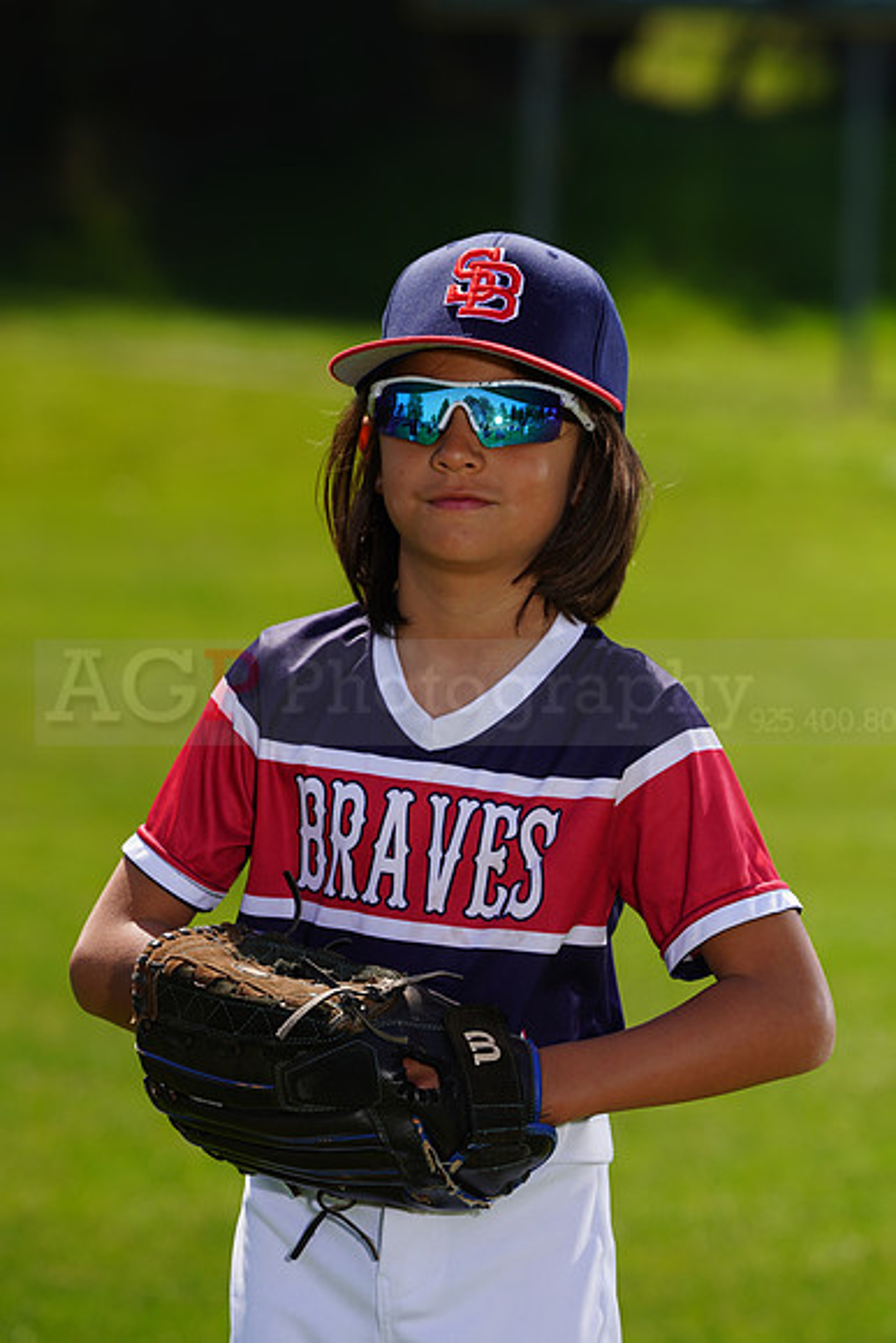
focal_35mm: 235
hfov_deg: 5.9
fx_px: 8767
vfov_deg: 8.8
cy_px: 672
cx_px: 448
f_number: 8
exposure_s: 1/250
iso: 100
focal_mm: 235
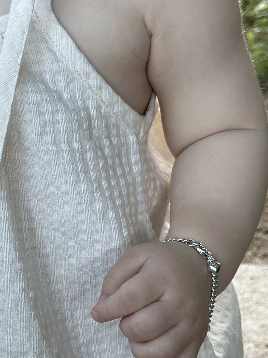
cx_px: -55
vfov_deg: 16.0
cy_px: 305
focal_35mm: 122
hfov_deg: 11.9
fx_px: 1259
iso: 80
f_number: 1.78
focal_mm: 6.86
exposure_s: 1/121
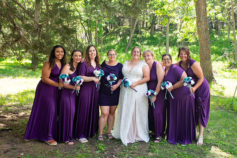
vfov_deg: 37.3
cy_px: 70
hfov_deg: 53.6
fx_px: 234
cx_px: 132
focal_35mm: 36
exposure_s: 1/125
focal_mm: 32
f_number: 5
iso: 250
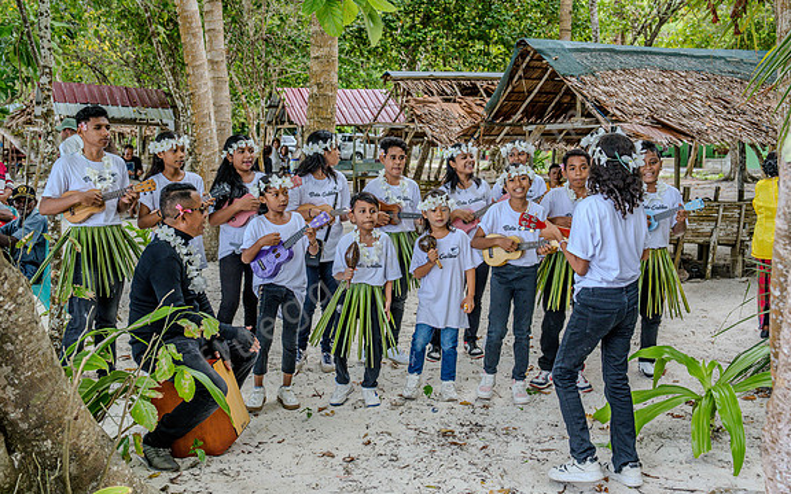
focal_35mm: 39
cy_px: 238
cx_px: 394
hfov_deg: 50.4
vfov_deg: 32.8
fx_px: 841
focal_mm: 38
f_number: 4.5
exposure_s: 1/500
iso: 800
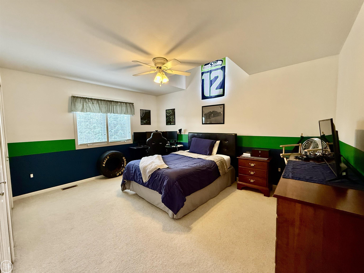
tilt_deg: -4.1
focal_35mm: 14
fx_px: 147
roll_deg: +1.3
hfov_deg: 102.1
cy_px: 136
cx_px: 182
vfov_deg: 85.7
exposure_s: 1/60
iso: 320
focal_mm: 2.22
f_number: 2.2
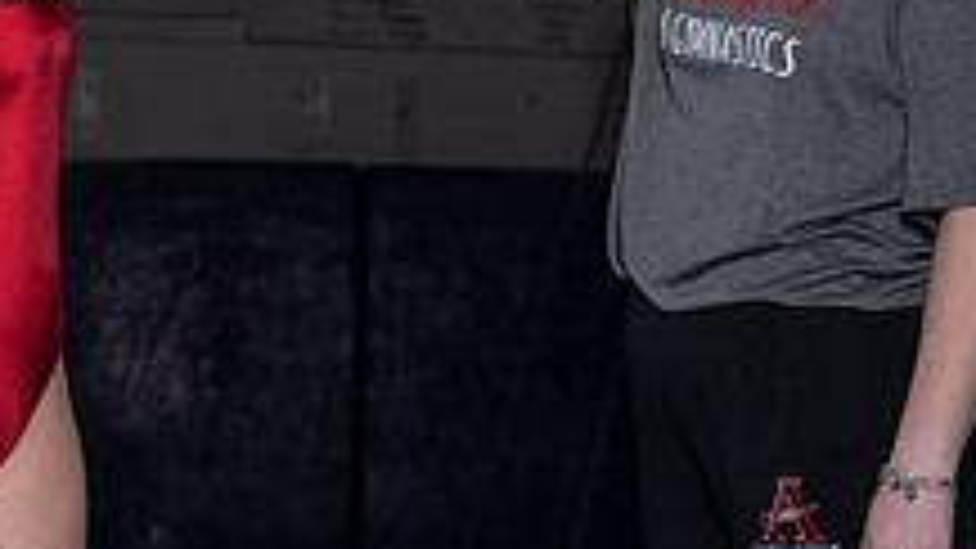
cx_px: 364
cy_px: -315
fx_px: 6521
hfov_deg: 8.6
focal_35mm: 252
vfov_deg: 4.8
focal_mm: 116
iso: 100
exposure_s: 1/200
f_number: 11
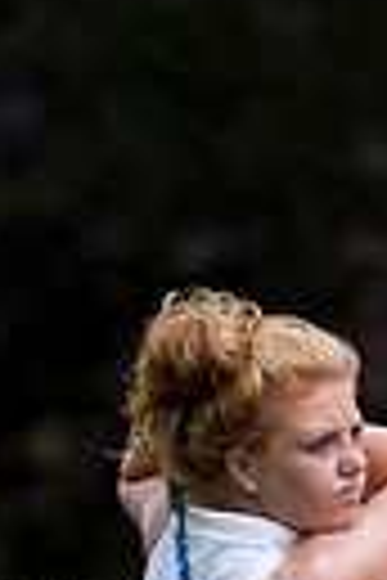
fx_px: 16849
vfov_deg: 2.0
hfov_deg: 1.3
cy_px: 868
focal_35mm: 1045
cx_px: 360
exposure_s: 1/1250
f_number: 6.3
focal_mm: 300
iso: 400
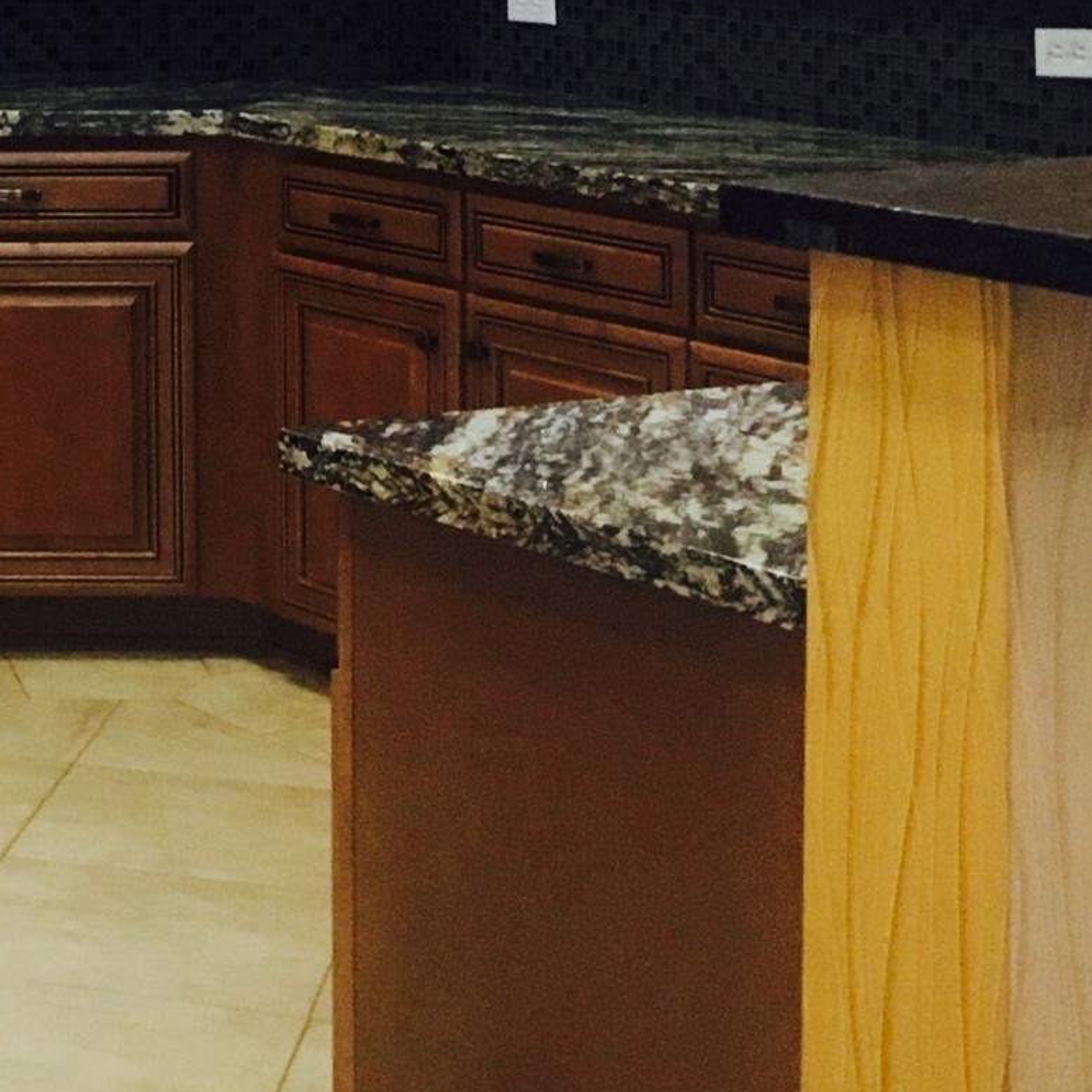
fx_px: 3533
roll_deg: +1.2
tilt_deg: +1.1
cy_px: -153
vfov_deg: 16.9
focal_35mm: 99
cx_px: -602
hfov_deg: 15.9
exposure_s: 1/30
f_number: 2.2
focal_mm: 4.15
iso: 160
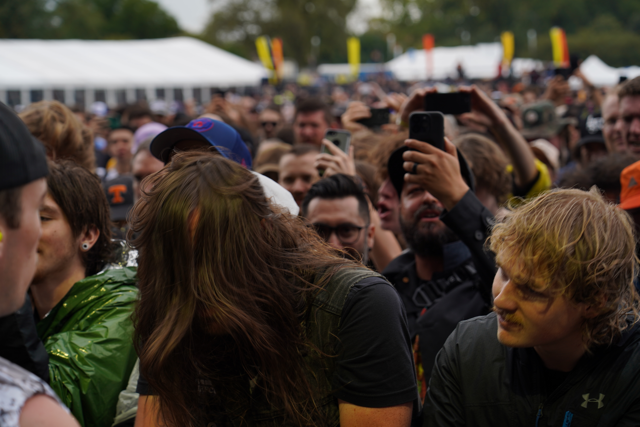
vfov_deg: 13.0
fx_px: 1867
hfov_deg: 19.5
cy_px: 214
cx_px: 320
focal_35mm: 105
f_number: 5.6
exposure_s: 1/250
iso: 100
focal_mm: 105
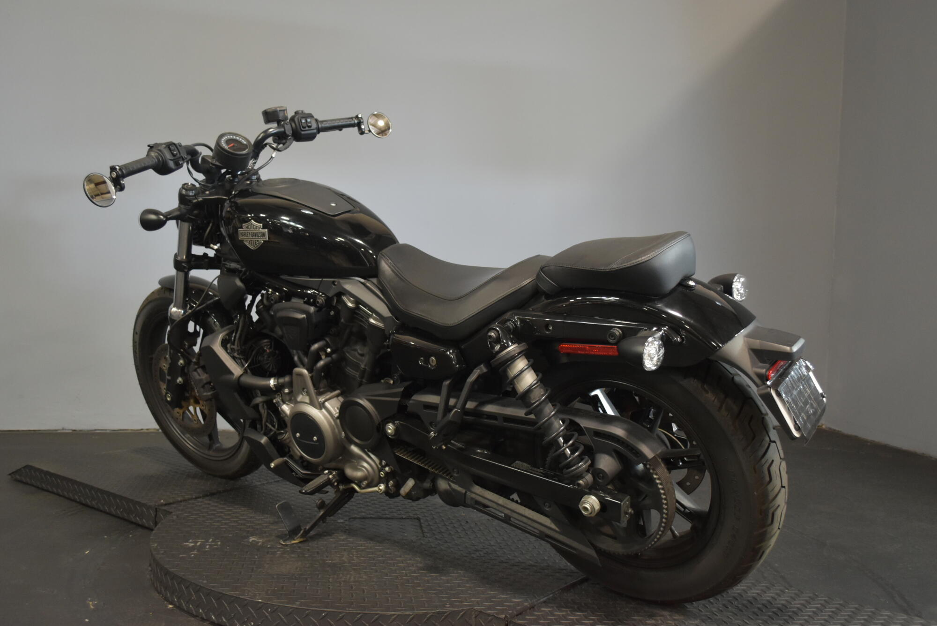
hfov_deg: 57.2
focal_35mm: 33
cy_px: 313
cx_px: 468
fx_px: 859
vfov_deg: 40.0
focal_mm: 22
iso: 1400
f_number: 4
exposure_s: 1/30
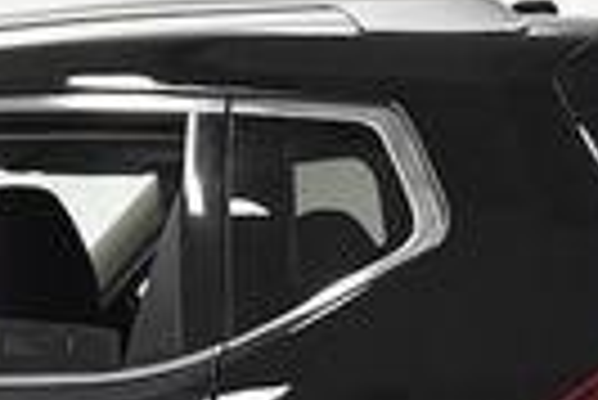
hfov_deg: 12.6
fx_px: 2711
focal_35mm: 163
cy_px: 533
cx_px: 301
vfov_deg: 8.3
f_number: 3.8
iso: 2500
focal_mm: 23
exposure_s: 1/1250
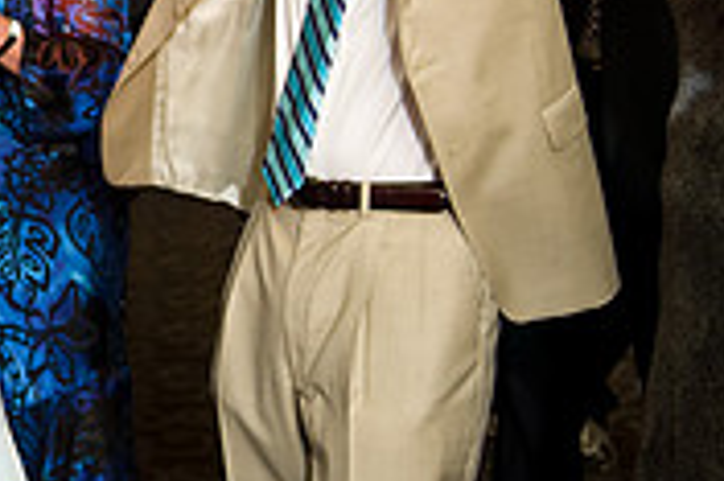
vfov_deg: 10.9
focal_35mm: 125
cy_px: 74
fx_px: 2511
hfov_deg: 15.4
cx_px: -284
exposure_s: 1/125
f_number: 3.2
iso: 1600
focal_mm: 38
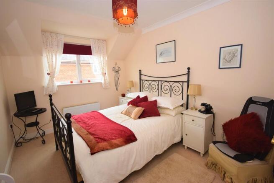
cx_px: 137
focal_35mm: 17
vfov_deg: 69.7
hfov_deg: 92.4
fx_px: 131
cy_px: 92
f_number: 4.2
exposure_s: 1/60
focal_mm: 11.5
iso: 800
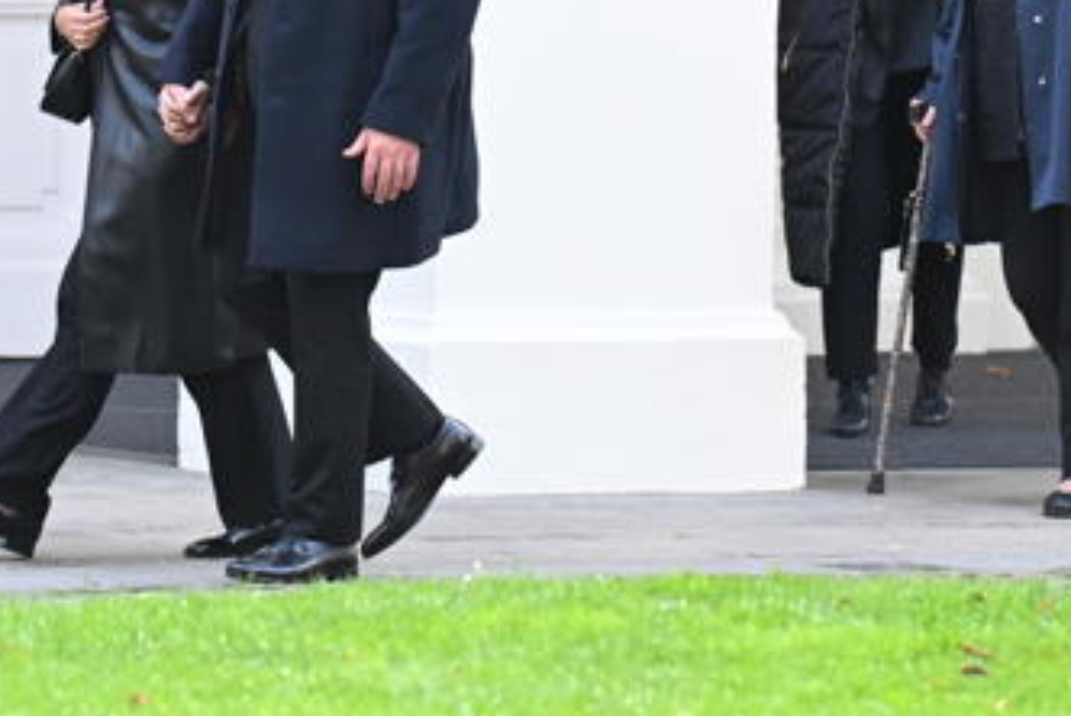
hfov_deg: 3.3
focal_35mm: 623
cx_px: 216
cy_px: 26
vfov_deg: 2.2
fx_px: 18550
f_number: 4.5
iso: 1600
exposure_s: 1/500
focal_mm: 200
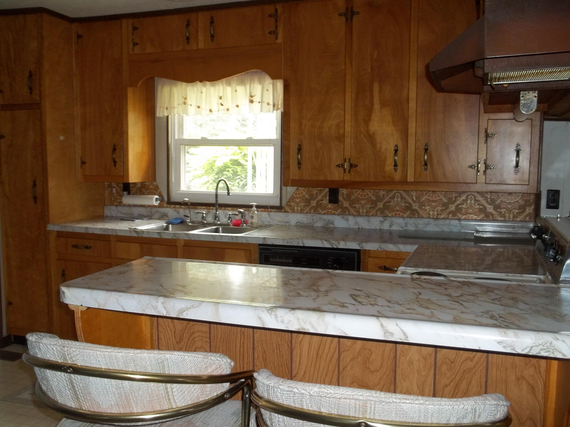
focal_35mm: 33
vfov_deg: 42.9
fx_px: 543
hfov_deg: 55.4
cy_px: 214
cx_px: 285
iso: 160
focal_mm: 5.9
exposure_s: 1/30
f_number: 3.3
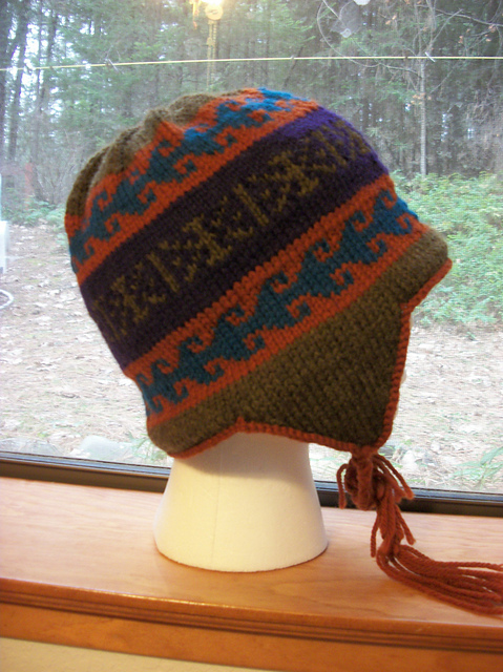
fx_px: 679
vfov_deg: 52.7
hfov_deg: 40.6
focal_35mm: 35
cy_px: 336
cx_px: 252
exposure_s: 1/8
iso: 176
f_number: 3.1
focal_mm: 6.3
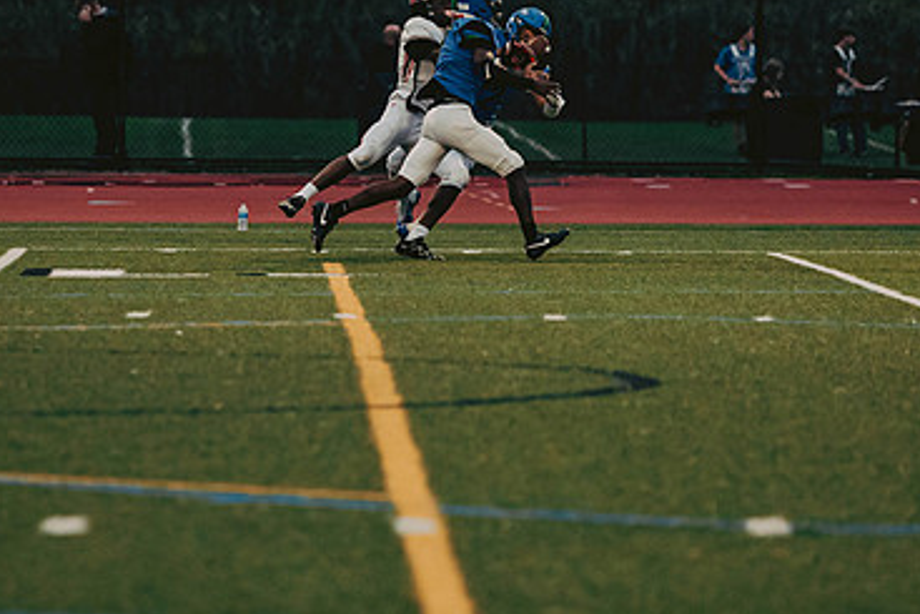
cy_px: 41
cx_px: 407
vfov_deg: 3.7
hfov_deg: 5.6
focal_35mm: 369
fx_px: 9433
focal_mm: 170
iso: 2000
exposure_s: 1/1250
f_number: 2.8
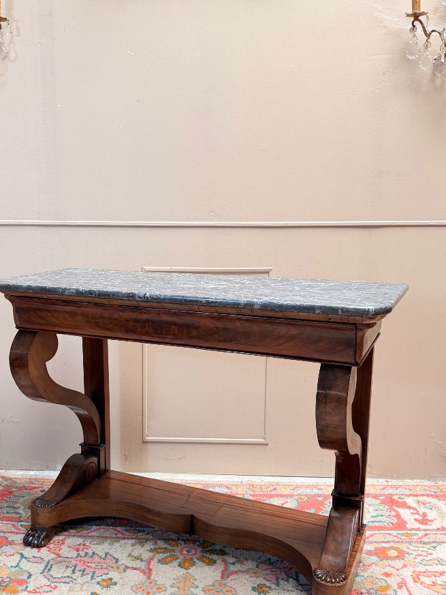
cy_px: 318
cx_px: 185
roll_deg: +1.5
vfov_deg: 55.3
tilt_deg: -9.9
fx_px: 567
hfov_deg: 42.8
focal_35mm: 33
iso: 200
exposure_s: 1/82
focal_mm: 6.76
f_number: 1.78
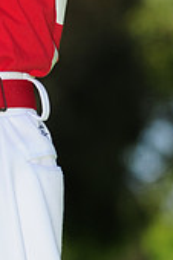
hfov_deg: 2.6
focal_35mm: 523
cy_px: -75
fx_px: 3777
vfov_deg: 3.9
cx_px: -60
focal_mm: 102
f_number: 3.5
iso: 200
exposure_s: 1/1250
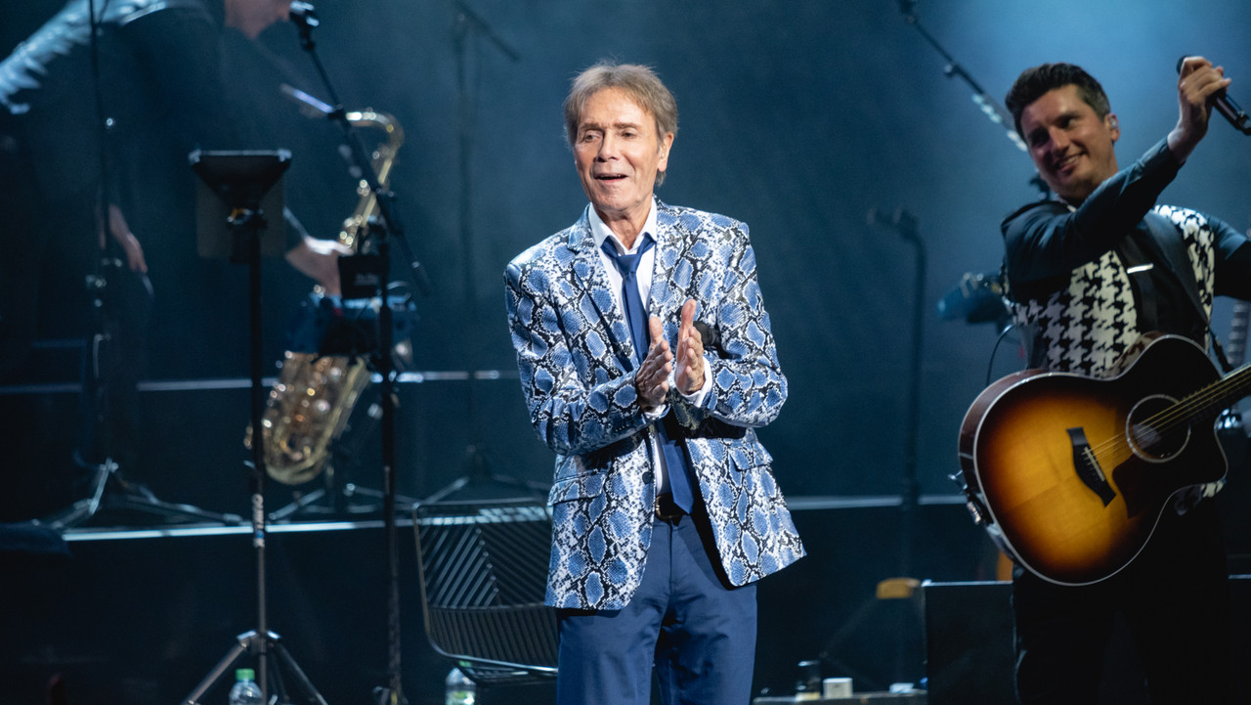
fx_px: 11716
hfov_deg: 6.1
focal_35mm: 353
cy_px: 256
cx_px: 660
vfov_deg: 3.4
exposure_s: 1/500
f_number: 2.8
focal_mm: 200
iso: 1000
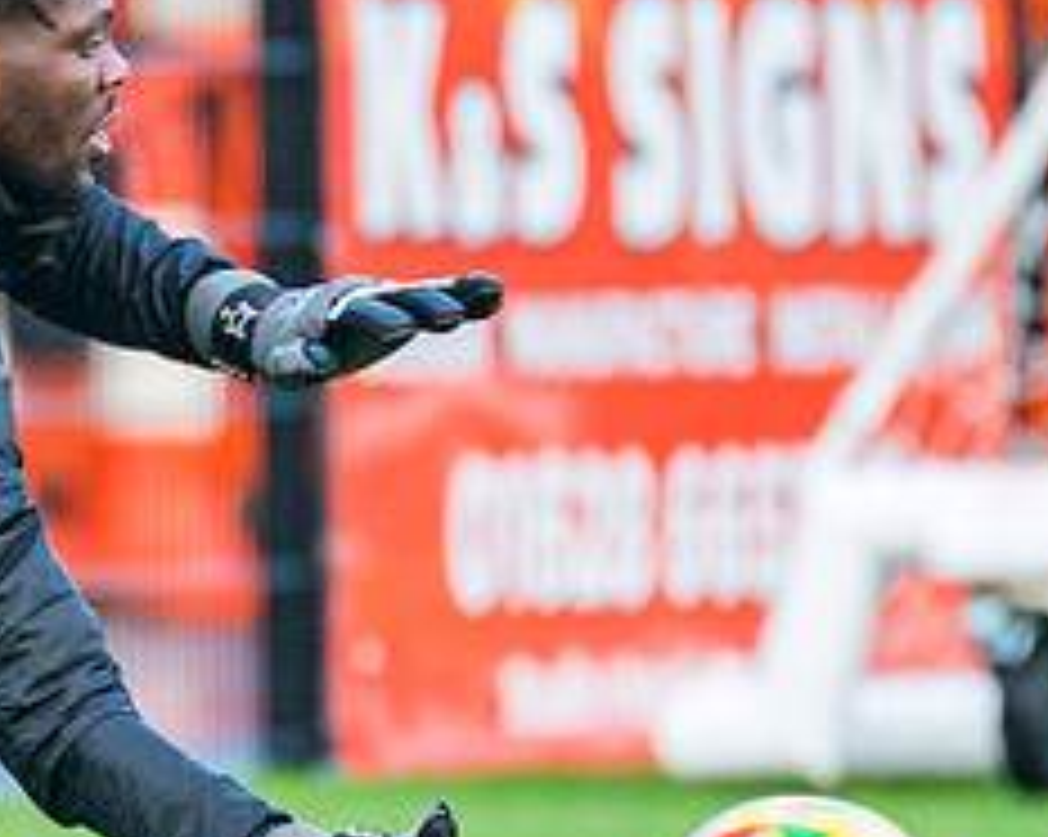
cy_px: 540
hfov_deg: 1.2
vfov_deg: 1.0
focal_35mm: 1618
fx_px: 50143
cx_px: -241
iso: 1000
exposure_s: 1/1250
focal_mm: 300
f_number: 2.8
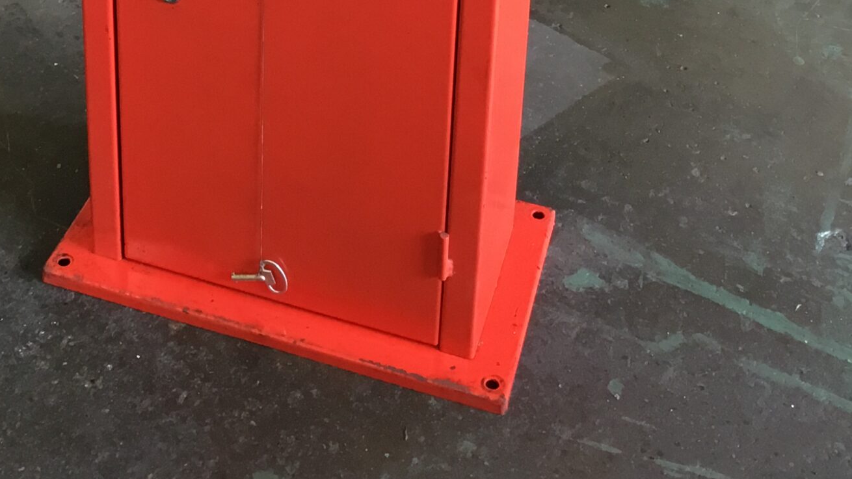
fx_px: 1491
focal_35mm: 66
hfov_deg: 31.4
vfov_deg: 16.0
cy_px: -333
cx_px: 233
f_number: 2.4
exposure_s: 1/33
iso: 80
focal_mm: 3.3
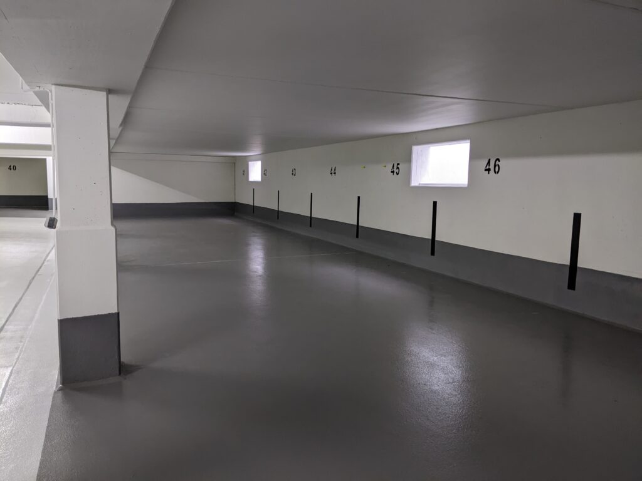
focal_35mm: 27
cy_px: 240
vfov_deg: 51.4
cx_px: 321
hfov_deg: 65.3
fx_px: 501
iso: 359
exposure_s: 1/49.9
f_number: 1.8
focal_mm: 4.44
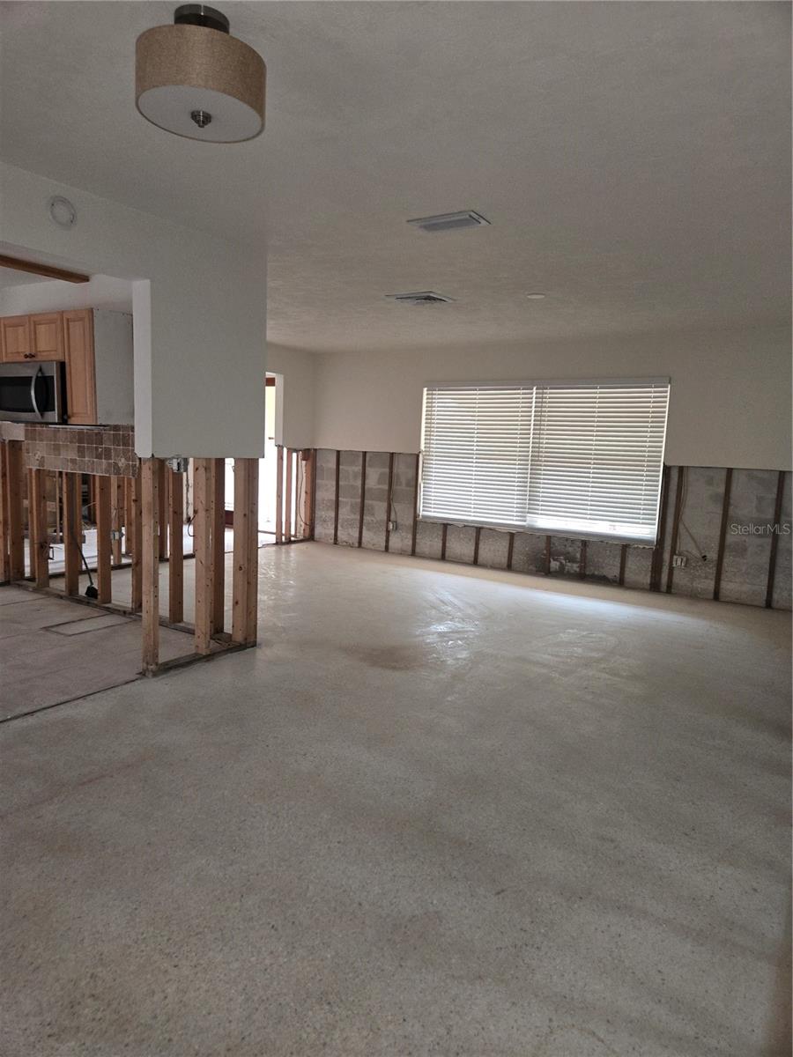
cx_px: 396
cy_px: 528
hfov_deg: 58.9
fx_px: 703
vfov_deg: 73.9
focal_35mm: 23
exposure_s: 1/30
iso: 100
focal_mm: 5.4
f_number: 1.8
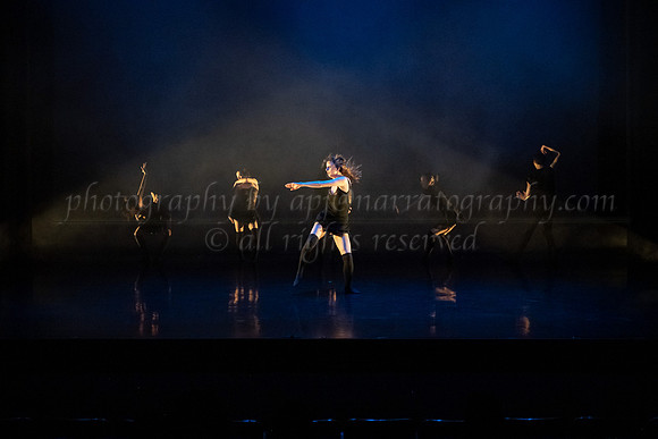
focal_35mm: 64
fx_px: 1170
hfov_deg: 31.4
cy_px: 220
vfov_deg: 21.3
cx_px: 329
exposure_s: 1/320
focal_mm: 64
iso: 4000
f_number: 2.8
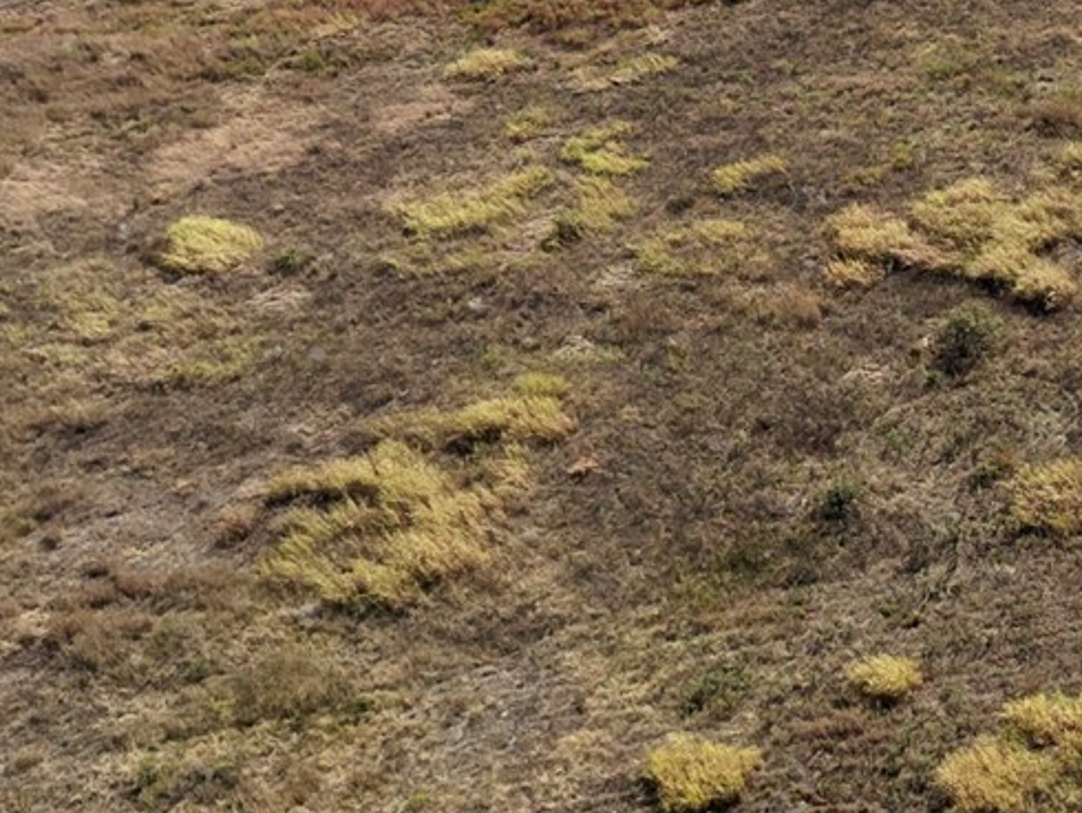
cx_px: 1309
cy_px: -371
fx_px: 2940
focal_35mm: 94
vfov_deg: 14.7
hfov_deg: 19.6
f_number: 1.8
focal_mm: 8.67
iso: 340
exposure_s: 1/8000
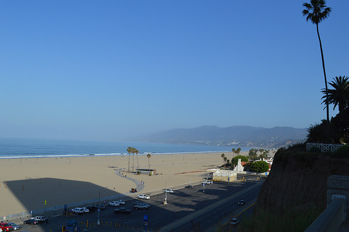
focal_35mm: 36
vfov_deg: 36.8
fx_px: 349
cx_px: 174
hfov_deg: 53.2
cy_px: 116
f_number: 8
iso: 100
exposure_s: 1/250
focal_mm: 24
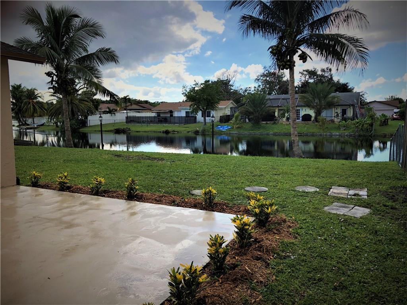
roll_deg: +0.2
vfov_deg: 48.2
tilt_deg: -6.2
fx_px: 341
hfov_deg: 61.7
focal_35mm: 29
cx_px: 204
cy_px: 152
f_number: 1.8
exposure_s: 1/1297
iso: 20
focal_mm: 3.99
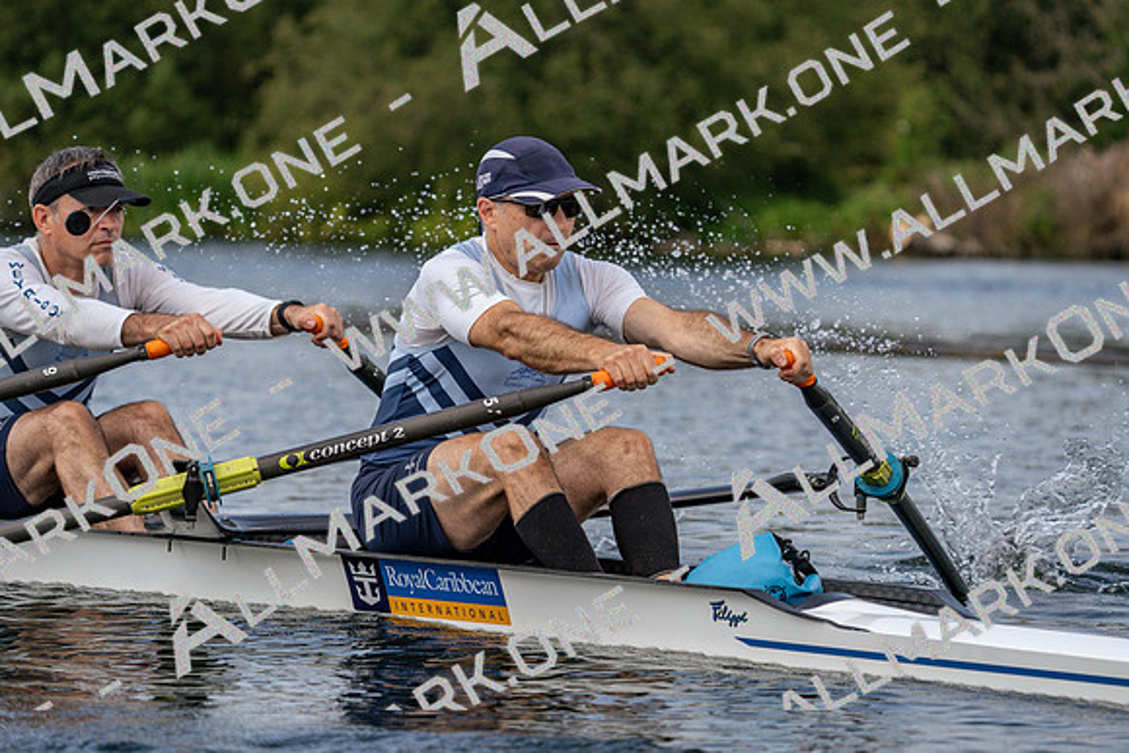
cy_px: 376
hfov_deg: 10.3
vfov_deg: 6.9
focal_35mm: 200
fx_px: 6273
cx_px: 564
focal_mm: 200
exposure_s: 1/1600
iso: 400
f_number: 5.6
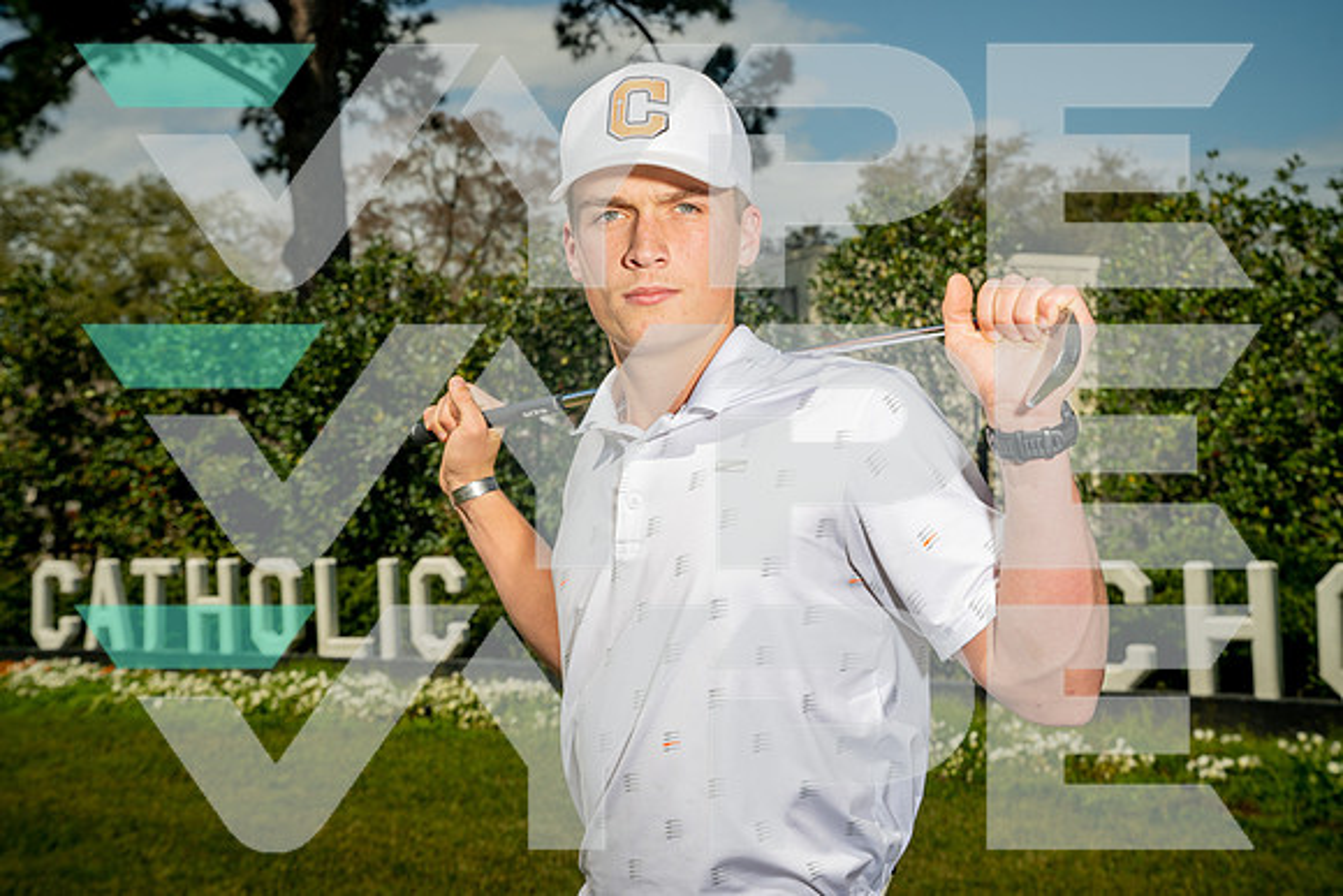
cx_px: 672
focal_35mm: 57
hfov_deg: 35.0
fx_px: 2127
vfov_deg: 23.8
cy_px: 448
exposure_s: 1/250
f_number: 8
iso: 100
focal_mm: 57
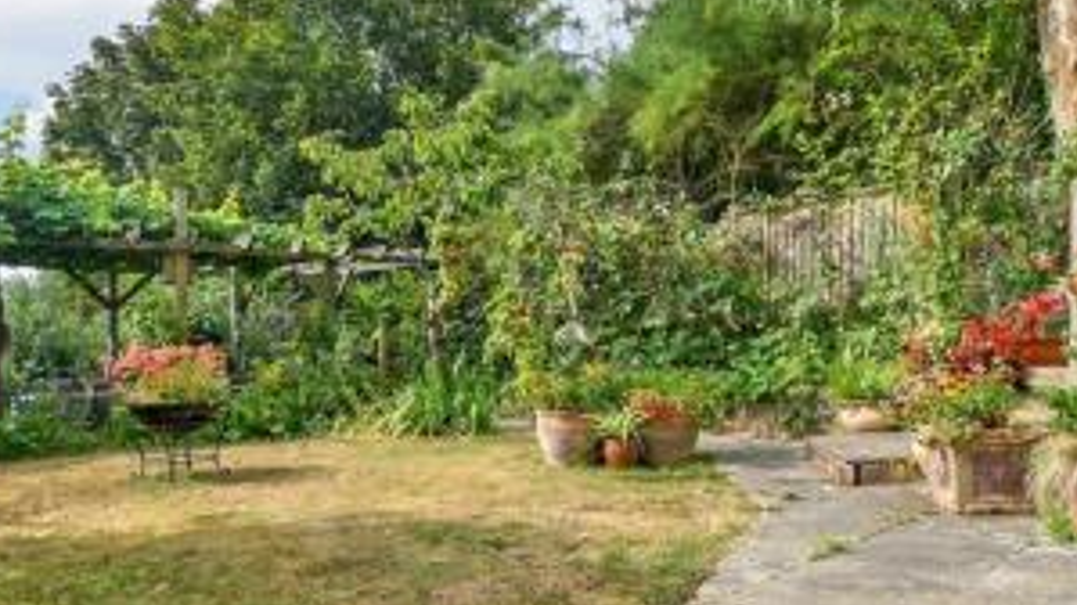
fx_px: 714
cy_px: 355
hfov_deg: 73.7
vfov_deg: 45.8
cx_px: 465
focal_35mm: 25
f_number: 8
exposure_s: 1/400
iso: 160
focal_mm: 10
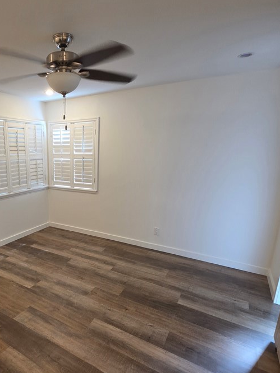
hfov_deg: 62.5
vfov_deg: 81.4
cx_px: 73
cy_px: 210
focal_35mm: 20
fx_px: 216
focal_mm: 2.2
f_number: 1.9
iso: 160
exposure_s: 1/60
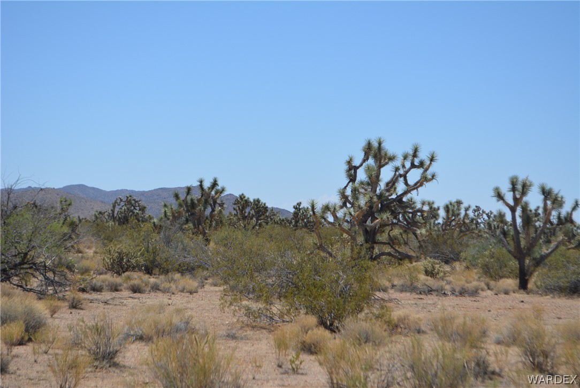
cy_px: 194
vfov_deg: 16.6
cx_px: 290
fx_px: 1330
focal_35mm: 82
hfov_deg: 24.6
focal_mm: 55
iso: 400
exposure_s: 1/2000
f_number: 7.1
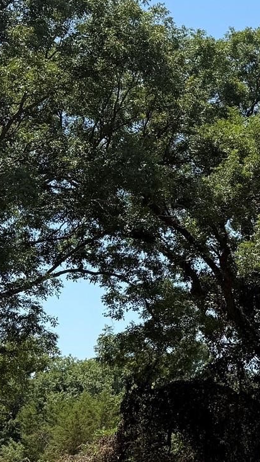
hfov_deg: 15.3
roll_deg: +0.2
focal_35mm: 73
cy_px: 228
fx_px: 895
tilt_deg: +15.2
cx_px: 386
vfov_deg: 29.0
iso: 80
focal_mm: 6.76
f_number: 1.78
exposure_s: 1/3584
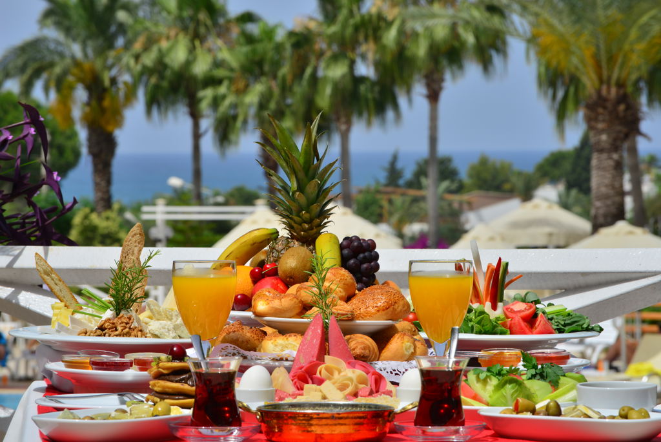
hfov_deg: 14.1
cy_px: 221
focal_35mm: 145
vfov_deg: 9.5
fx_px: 2664
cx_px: 330
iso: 100
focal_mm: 145
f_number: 22
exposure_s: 1/125
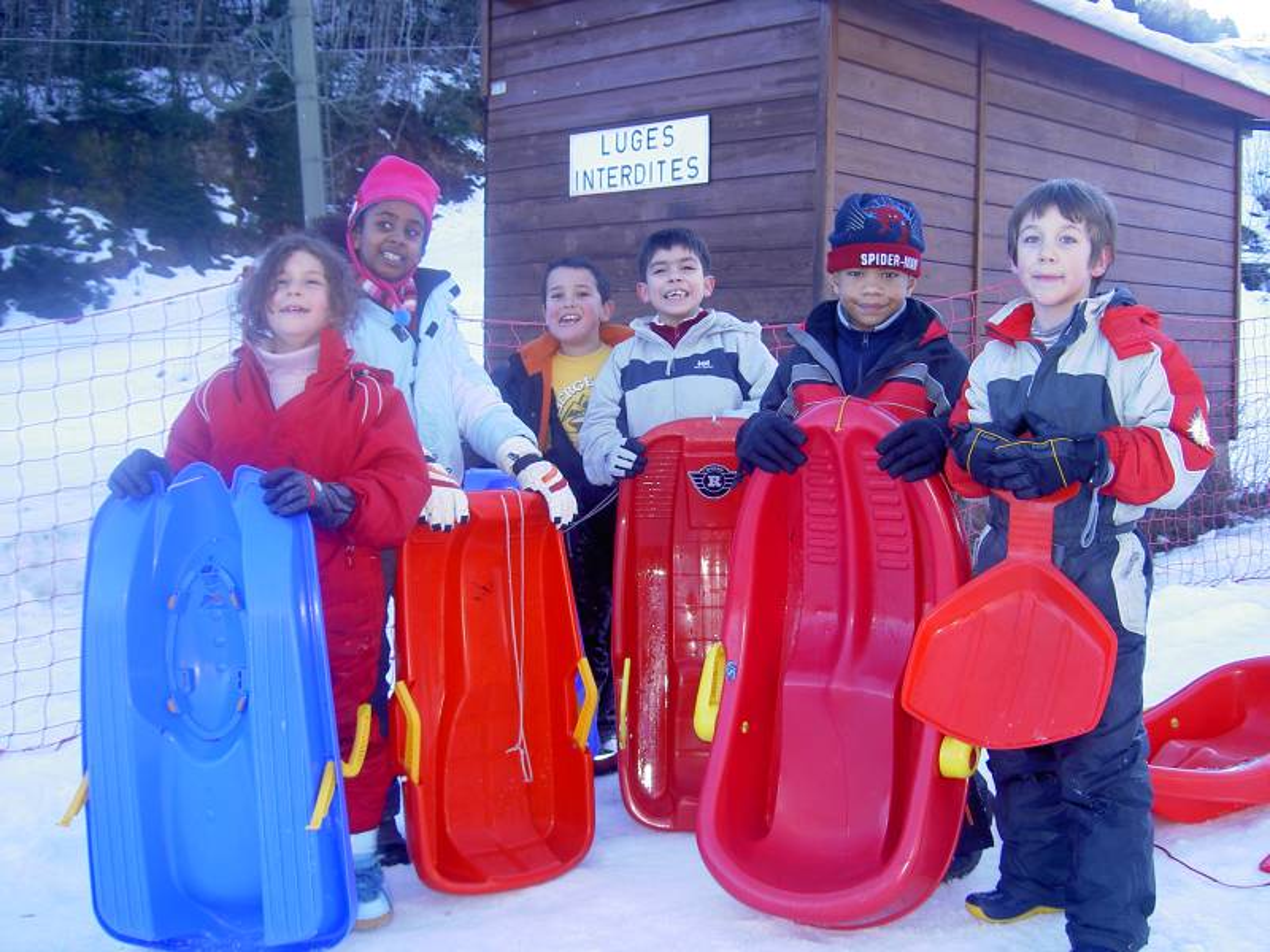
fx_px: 1431
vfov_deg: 36.8
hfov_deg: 47.9
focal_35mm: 39
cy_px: 476
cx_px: 635
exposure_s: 1/100
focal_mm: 8
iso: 100
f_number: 2.8
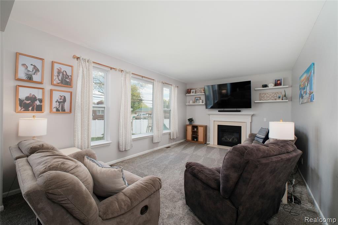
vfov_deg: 77.3
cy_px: 112
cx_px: 169
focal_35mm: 15
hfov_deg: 100.4
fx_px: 141
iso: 800
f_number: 8
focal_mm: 10
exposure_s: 1/250
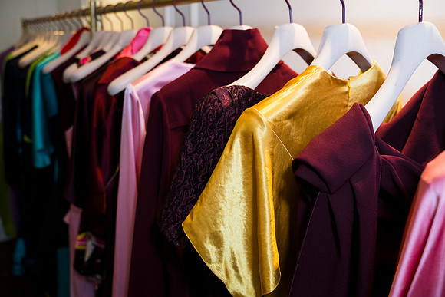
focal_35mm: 30
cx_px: 222
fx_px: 365
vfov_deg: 44.3
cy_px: 148
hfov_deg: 62.8
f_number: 4
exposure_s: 1/100
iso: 1250
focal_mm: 29.5
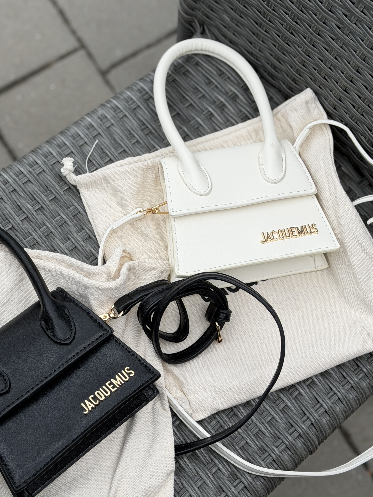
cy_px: 220
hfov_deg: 21.6
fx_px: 977
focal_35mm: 68
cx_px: 159
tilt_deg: -72.1
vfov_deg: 28.5
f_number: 1.78
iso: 64
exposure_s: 1/596
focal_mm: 6.76
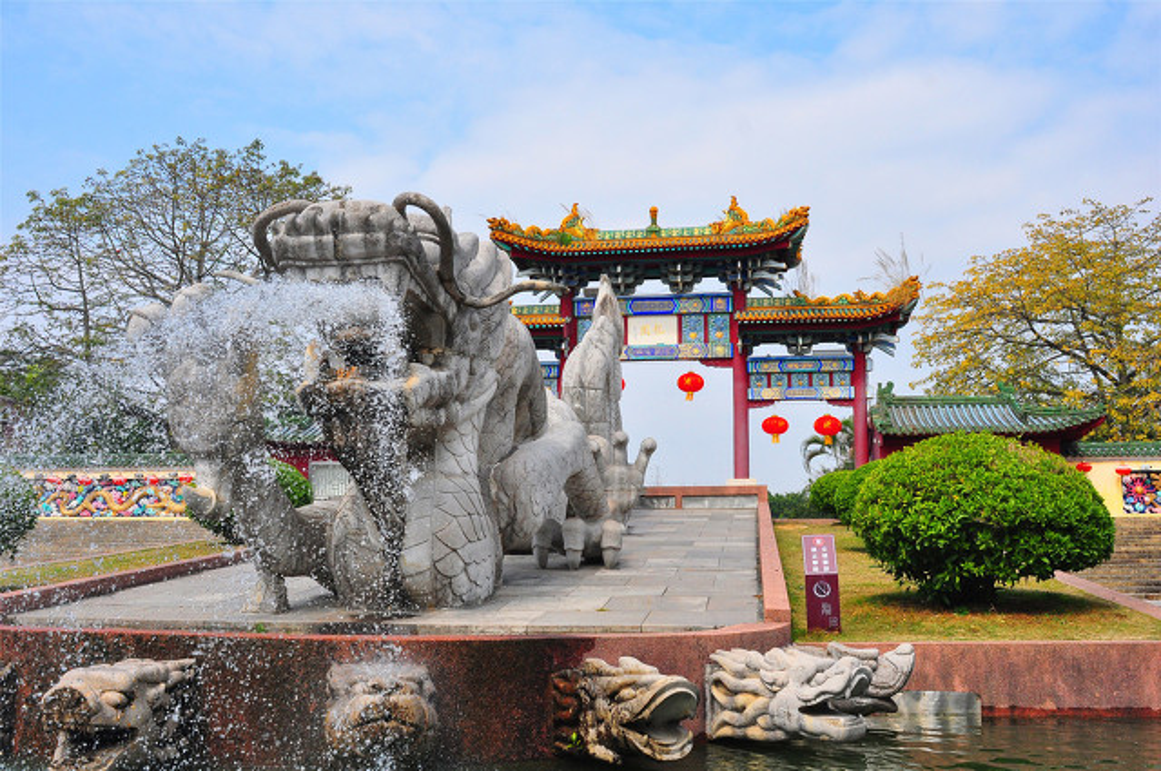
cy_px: 386
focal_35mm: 36
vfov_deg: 36.8
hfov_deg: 53.2
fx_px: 1160
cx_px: 580
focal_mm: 24
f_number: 9
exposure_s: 1/1000
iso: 560
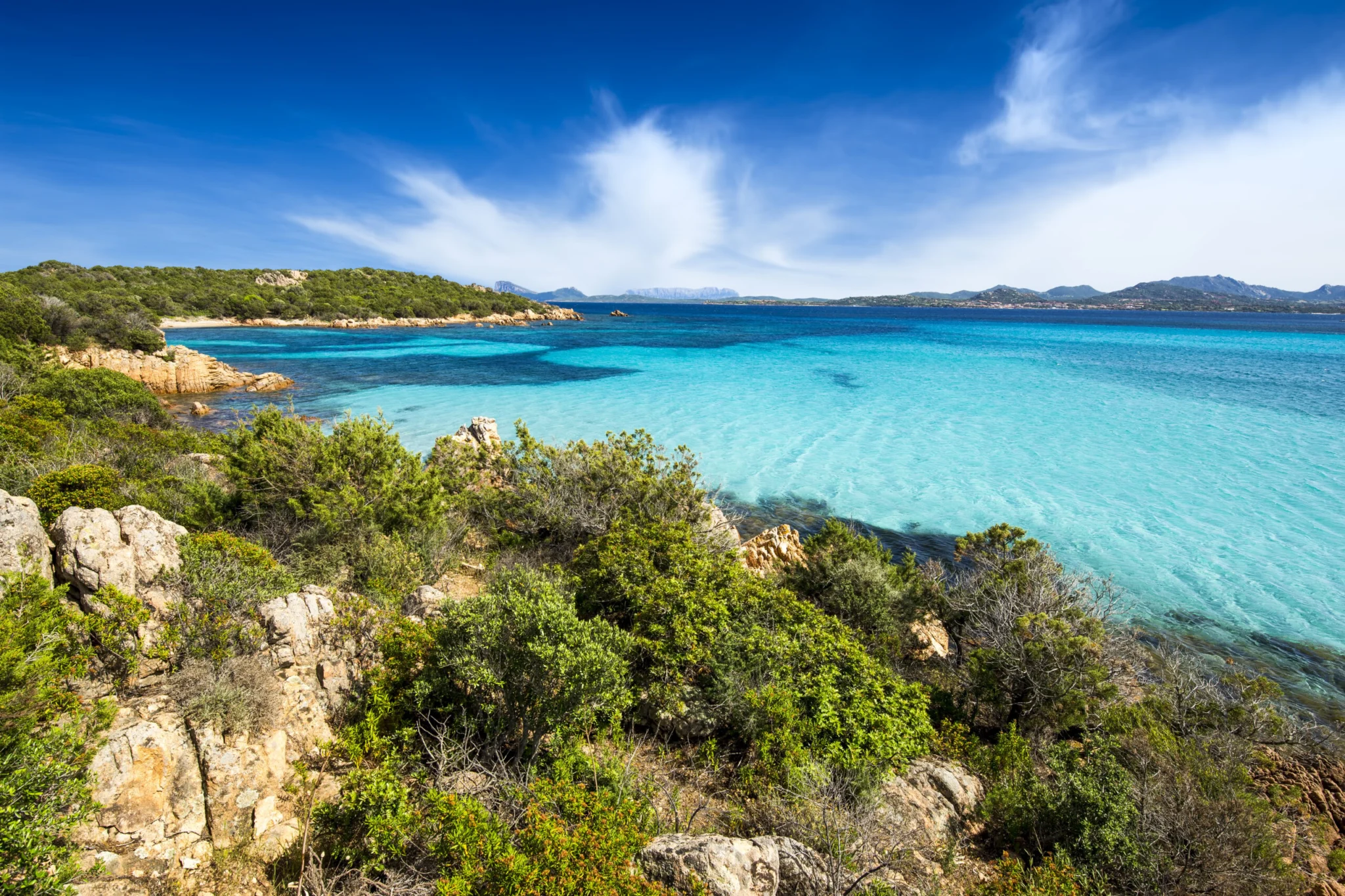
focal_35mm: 18
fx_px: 672
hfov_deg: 90.0
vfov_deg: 67.4
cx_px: 672
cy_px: 448
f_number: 10
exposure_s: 1/200
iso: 100
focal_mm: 18
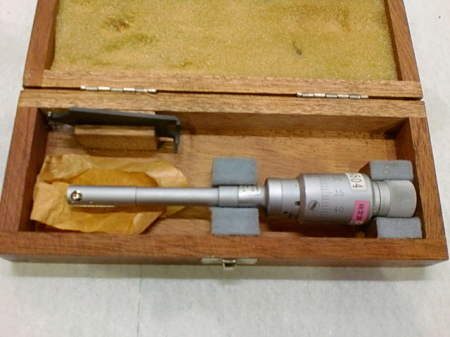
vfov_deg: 40.7
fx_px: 455
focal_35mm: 35
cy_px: 168
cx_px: 225
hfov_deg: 52.6
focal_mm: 6.3
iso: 400
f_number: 3.1
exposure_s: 1/60
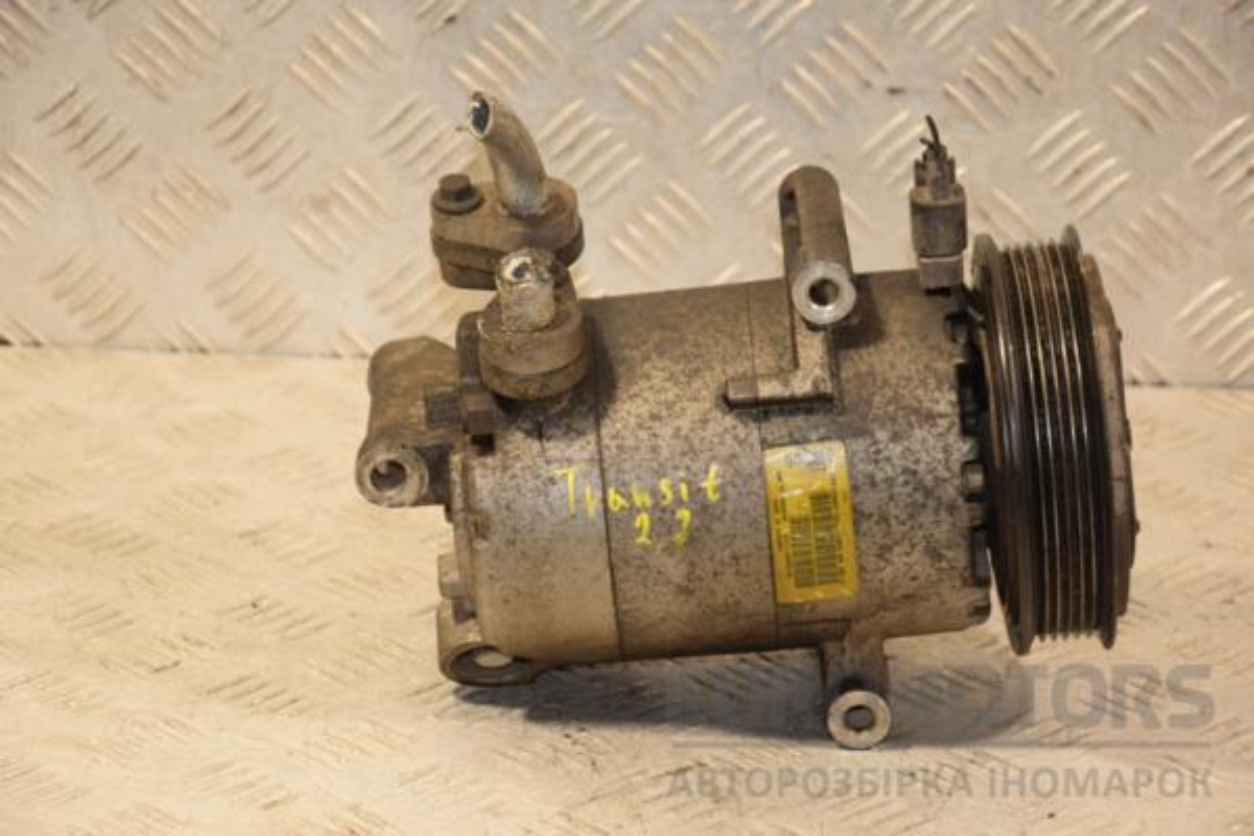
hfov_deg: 17.1
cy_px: 418
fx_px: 4180
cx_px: 627
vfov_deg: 11.4
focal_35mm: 120
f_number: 5.3
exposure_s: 1/125
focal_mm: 80
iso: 800
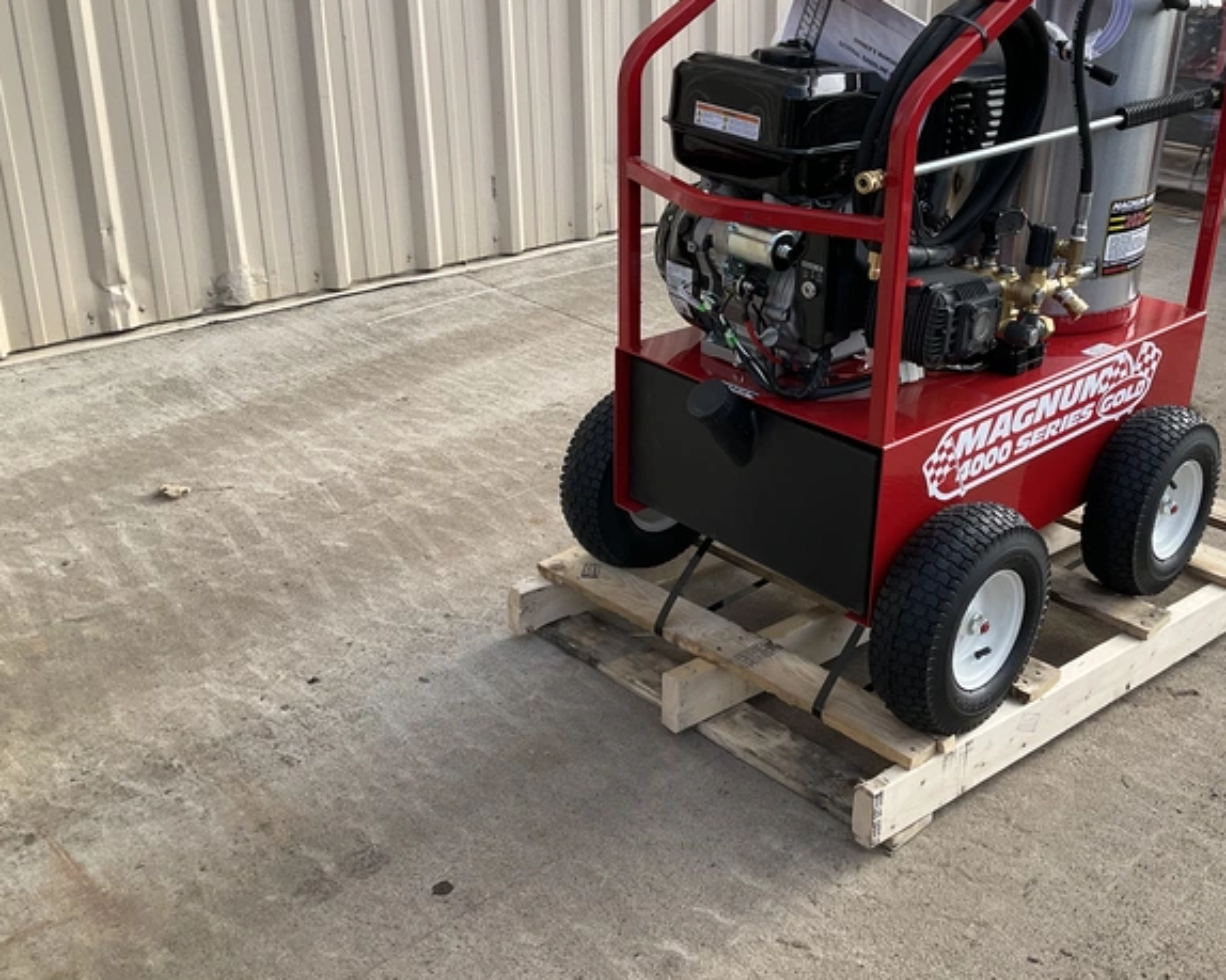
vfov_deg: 40.0
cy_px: 409
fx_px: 1342
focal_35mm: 37
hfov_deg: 48.5
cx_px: 782
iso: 25
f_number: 1.8
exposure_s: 1/540
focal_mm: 3
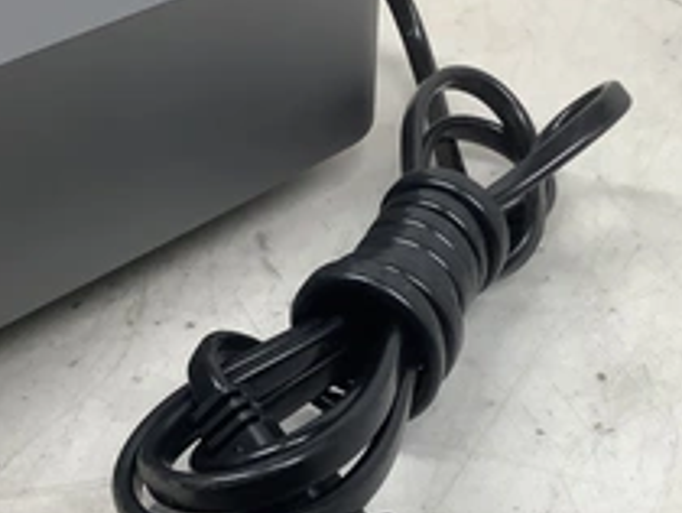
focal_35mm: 59
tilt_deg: -44.5
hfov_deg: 32.6
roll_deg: -2.9
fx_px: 1164
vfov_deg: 24.6
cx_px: 403
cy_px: 370
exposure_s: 1/120
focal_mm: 3.3
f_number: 2.4
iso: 80
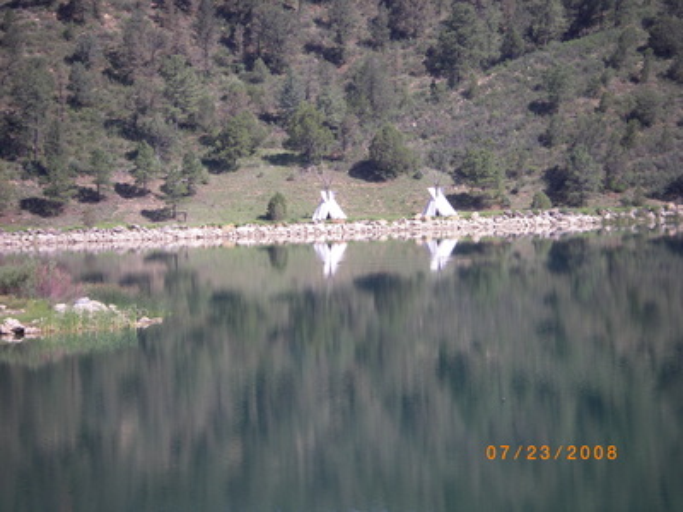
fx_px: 3334
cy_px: 256
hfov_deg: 11.7
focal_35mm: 169
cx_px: 342
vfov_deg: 8.8
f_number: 4.4
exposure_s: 1/200
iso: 64
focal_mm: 27.9
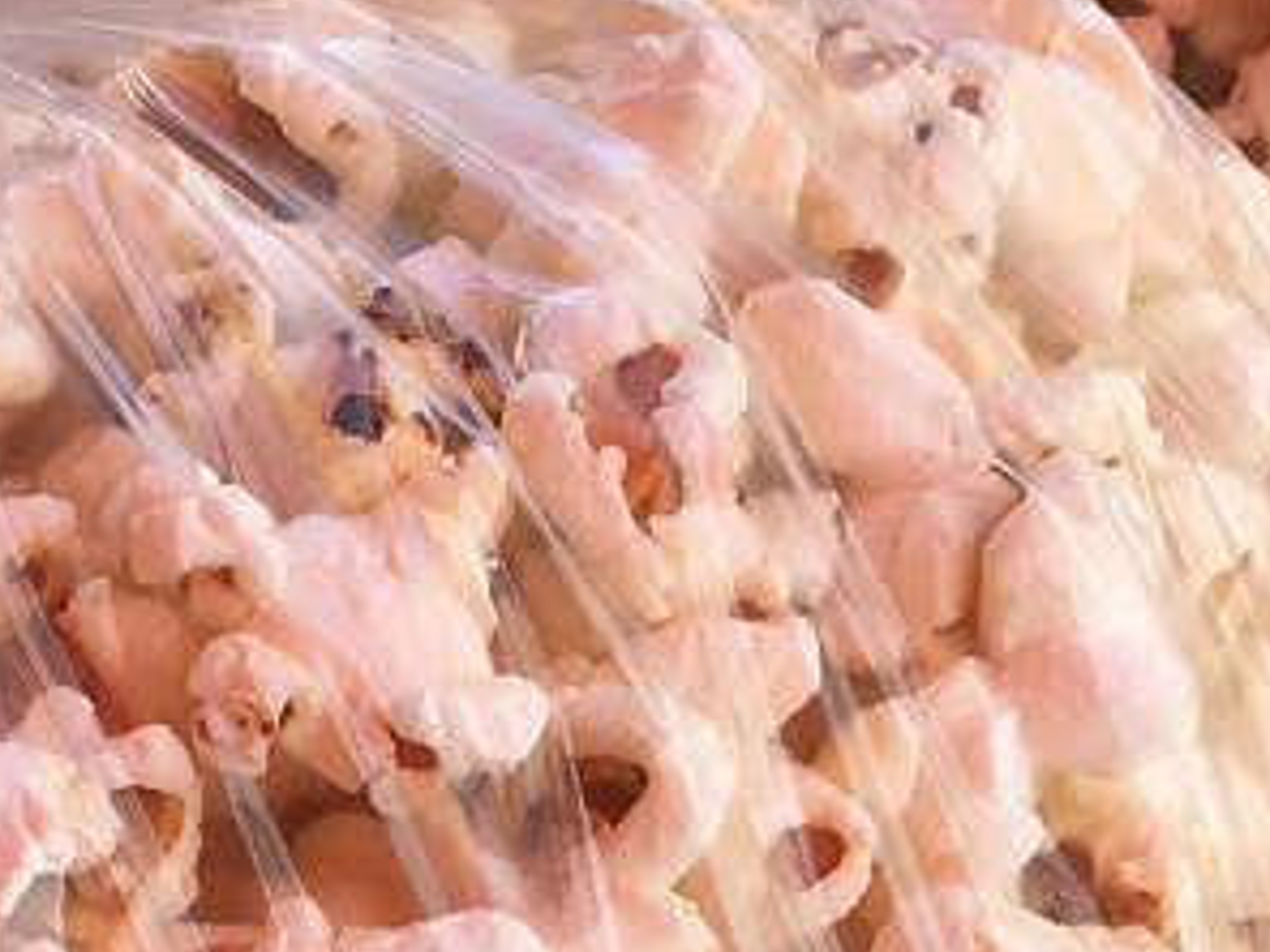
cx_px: 528
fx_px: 5760
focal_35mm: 157
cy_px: 1784
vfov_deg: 9.0
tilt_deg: -47.2
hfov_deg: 12.6
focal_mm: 4.15
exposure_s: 1/635
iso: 25
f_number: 2.2
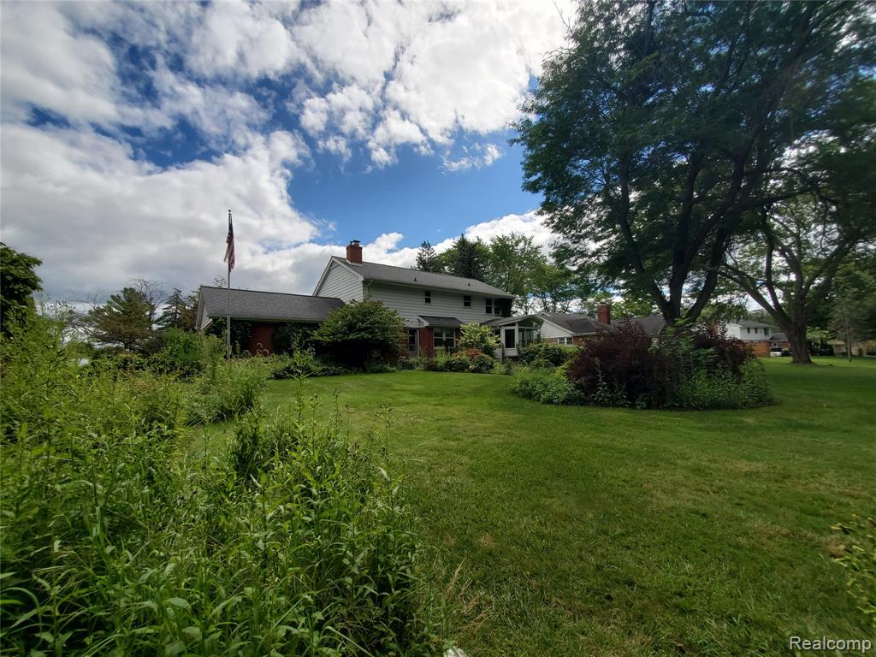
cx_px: 438
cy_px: 328
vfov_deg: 89.9
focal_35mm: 13
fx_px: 329
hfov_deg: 106.2
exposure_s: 1/1728
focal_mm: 1.8
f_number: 2.2
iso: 50
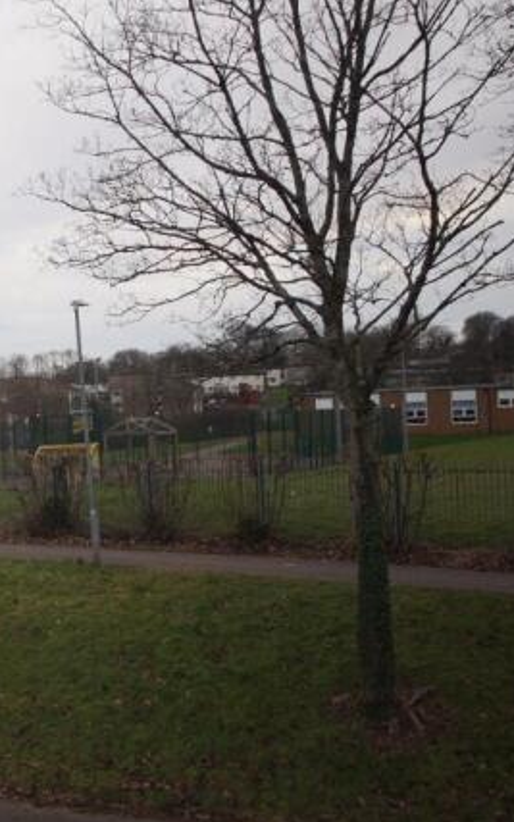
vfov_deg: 42.6
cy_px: 419
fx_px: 1053
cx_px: -96
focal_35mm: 47
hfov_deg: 24.9
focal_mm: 20
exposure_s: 1/60
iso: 320
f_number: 5.6
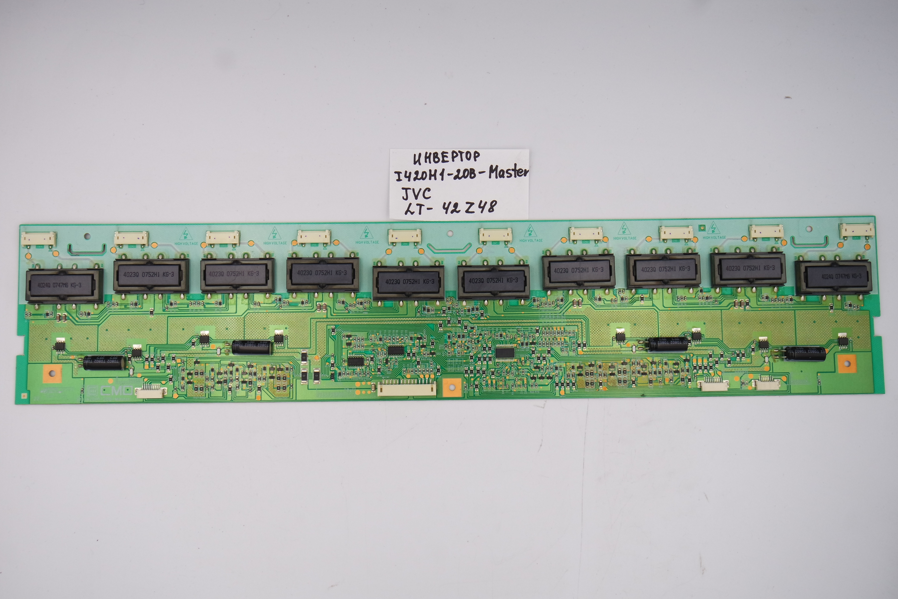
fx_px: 873
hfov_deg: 54.4
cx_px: 449
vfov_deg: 37.9
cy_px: 300
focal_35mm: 35
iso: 160
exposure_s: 1/100
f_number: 5.6
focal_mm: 13
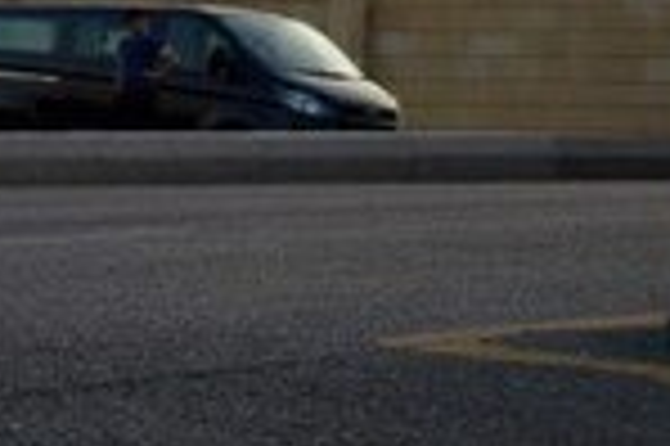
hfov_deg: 8.7
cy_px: -275
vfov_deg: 6.0
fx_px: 4201
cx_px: -603
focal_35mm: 226
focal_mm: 34
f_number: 5
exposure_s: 1/160
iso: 200
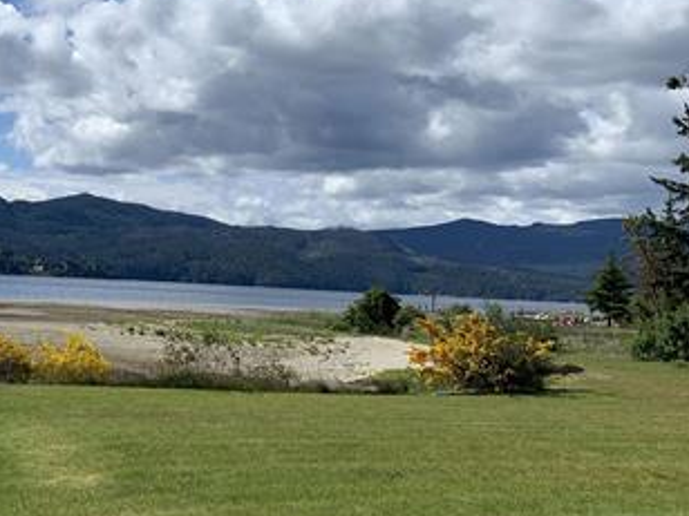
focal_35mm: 54
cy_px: 147
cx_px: 85
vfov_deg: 26.8
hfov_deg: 33.9
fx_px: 1075
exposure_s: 1/4274
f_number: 1.8
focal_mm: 4.25
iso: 25
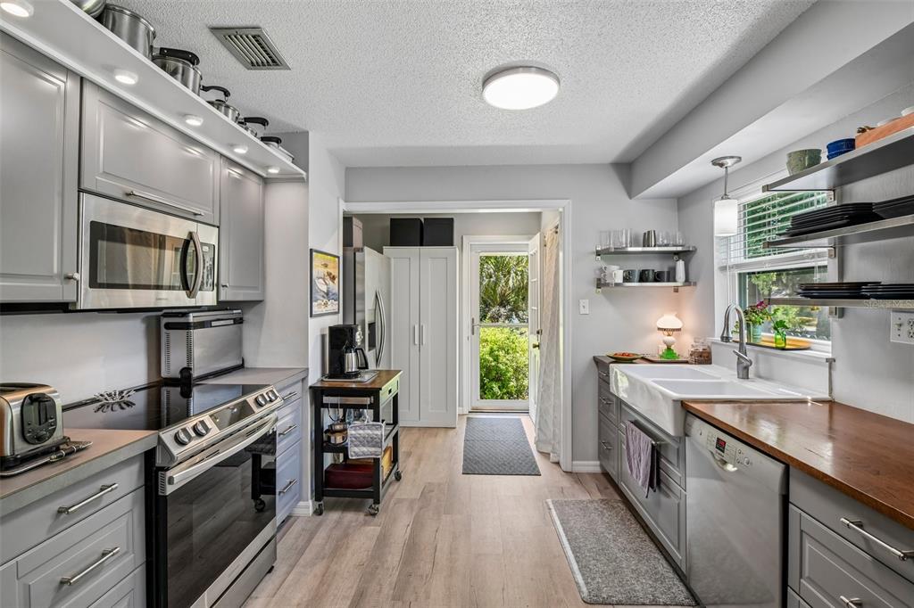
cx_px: 457
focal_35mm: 17
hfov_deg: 93.3
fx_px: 431
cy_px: 304
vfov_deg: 70.4
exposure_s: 1/20
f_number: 8
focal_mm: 17
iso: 400
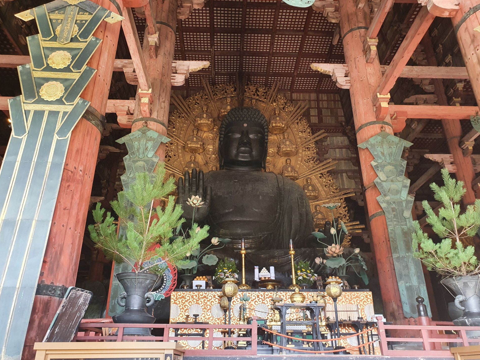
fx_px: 374
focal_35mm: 27
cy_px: 175
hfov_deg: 65.3
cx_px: 235
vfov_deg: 51.3
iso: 320
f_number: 2.4
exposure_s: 1/100
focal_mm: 4.32
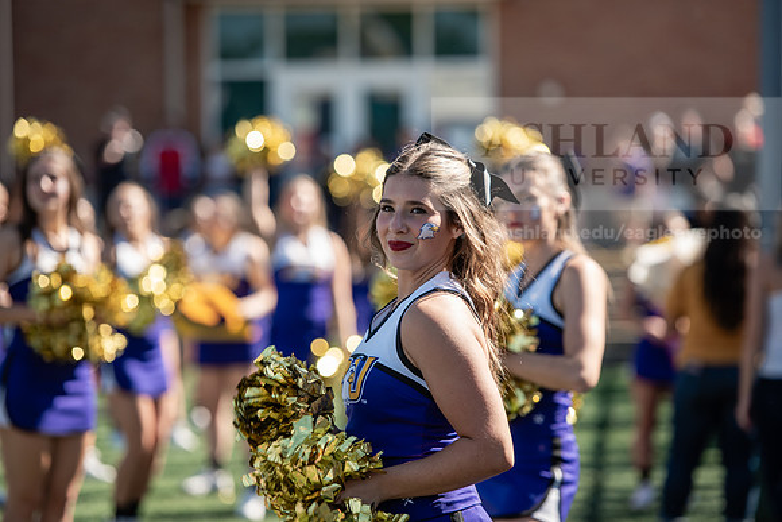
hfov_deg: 12.8
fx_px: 3476
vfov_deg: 8.6
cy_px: 261
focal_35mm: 160
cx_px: 391
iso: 125
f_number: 3.2
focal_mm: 160
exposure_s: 1/800
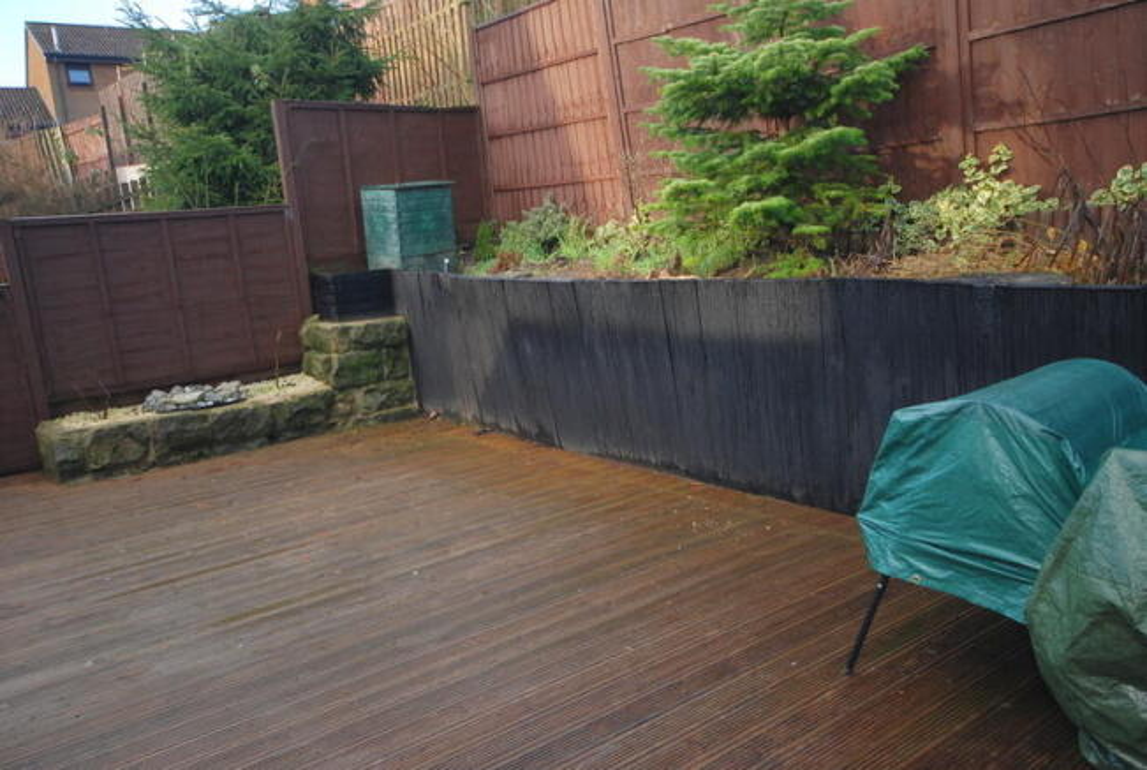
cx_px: 574
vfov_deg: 43.8
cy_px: 385
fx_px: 958
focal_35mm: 30
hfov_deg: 61.8
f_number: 5.6
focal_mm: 20
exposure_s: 1/60
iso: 200
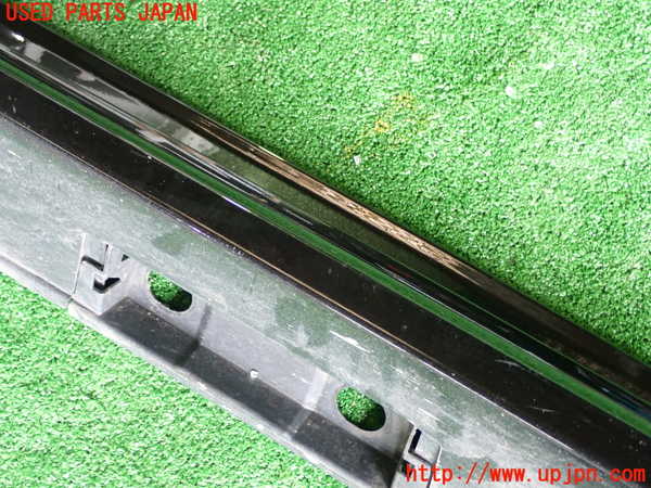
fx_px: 1260
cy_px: 244
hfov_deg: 29.0
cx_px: 326
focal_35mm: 67
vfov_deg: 21.9
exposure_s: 1/25
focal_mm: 11.88
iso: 800
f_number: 3.8
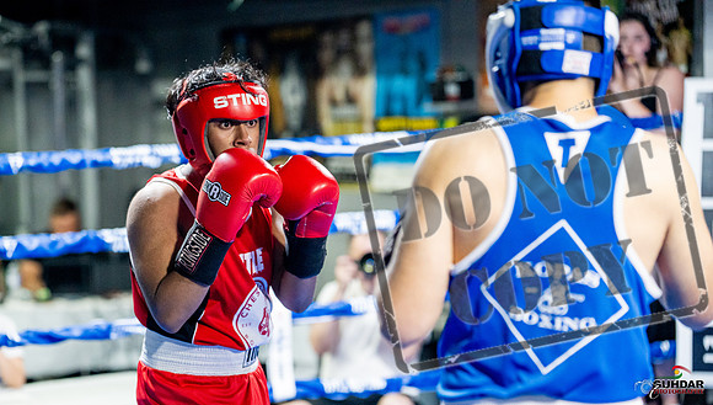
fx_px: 1910
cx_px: 278
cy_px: 291
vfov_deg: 12.1
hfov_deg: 21.1
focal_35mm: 101
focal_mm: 79
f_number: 2
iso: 4000
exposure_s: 1/800
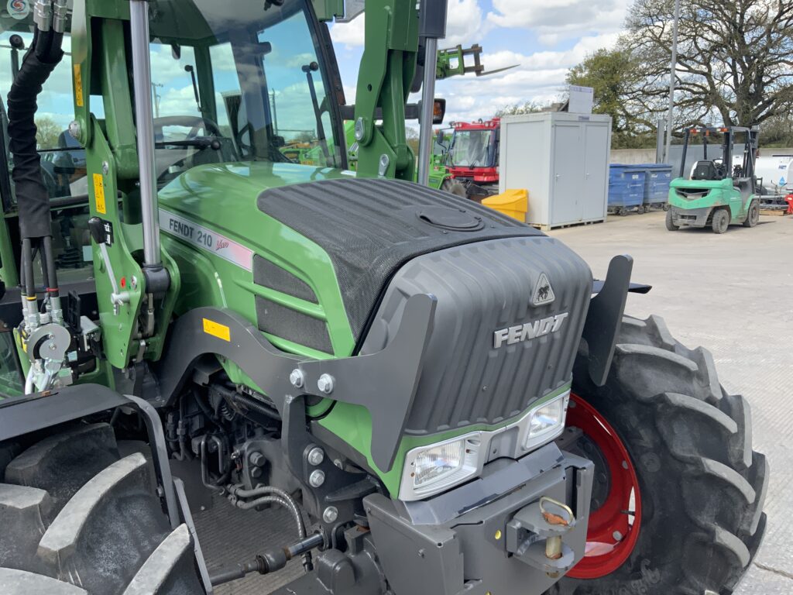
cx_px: 396
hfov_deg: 61.7
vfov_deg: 48.2
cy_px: 298
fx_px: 664
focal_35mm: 29
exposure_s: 1/500
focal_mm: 3
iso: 16
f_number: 1.8
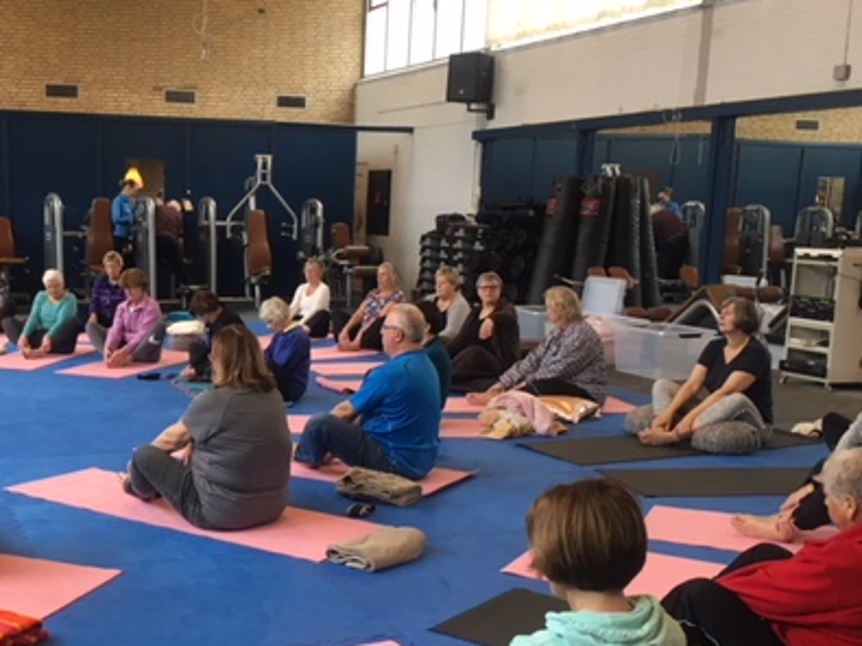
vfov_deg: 30.7
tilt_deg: -9.3
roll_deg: -2.0
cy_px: 423
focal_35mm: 47
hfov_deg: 39.6
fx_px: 1170
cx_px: 247
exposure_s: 1/33
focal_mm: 4.15
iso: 80
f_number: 2.2
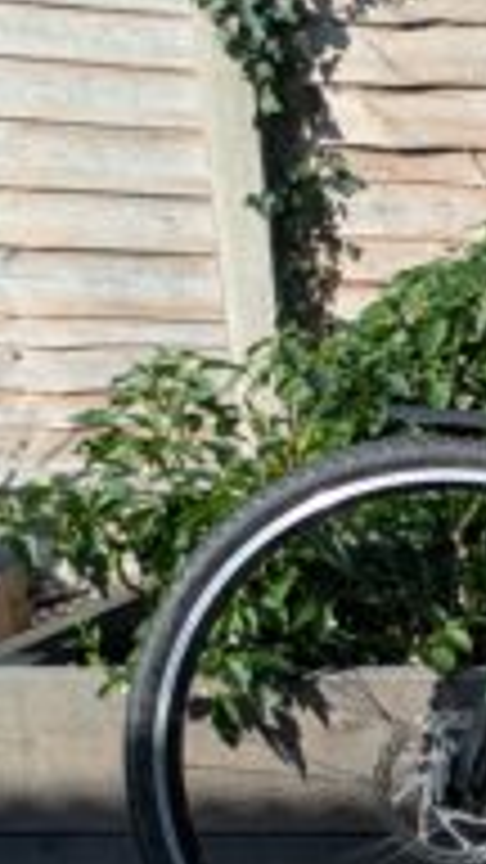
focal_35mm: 68
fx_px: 1558
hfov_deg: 14.4
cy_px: 639
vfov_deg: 30.5
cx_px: 1004
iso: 44
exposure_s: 1/1225
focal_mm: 5.43
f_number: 1.89
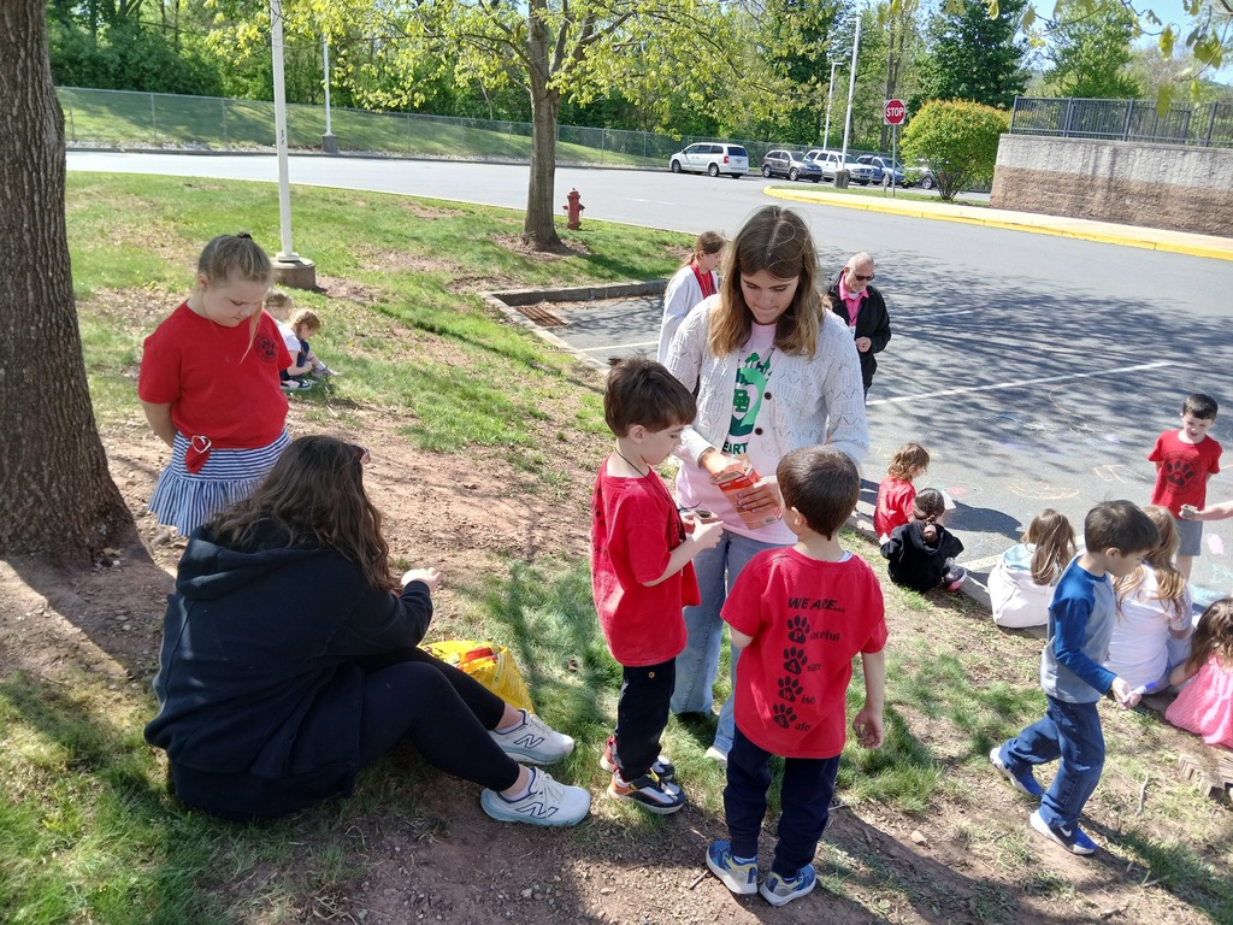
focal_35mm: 26
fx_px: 926
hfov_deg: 67.3
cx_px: 616
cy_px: 462
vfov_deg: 53.1
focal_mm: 3.98
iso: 20
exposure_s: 1/174
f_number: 1.8
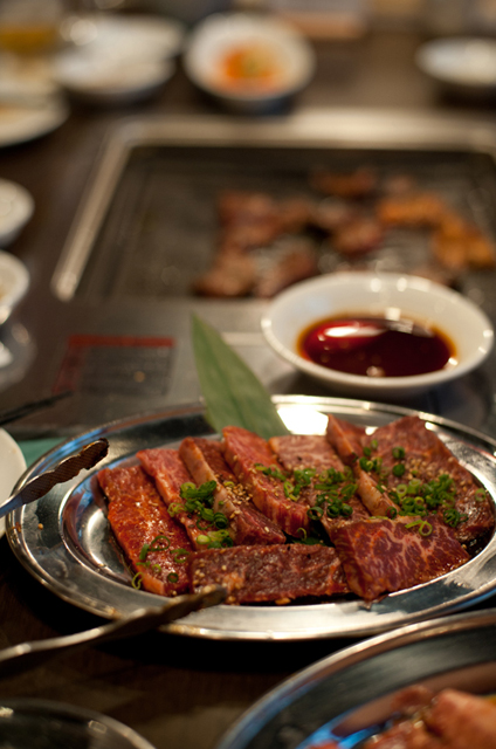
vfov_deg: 39.7
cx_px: 248
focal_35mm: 50
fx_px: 1038
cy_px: 374
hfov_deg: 26.9
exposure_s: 1/100
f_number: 2.8
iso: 800
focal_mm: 50
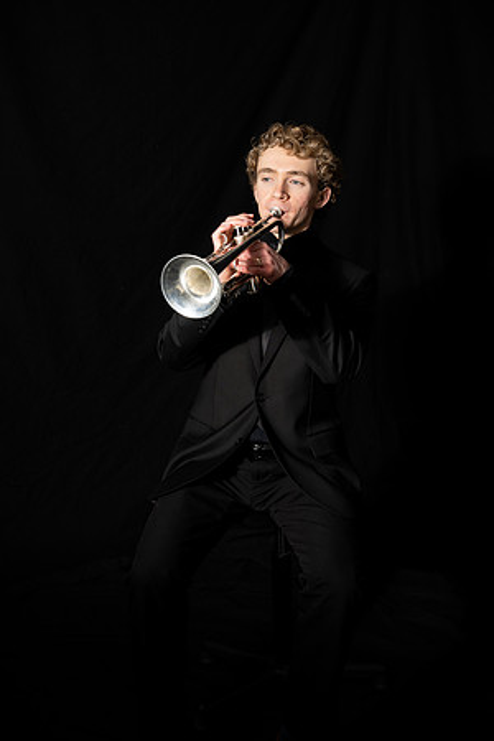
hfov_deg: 28.6
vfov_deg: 41.9
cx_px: 247
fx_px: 967
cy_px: 370
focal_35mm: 47
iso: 100
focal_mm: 47
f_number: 5
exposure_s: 1/160
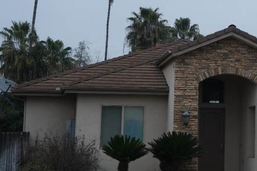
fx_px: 692
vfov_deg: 14.1
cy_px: 49
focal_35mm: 97
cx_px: 313
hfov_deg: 19.7
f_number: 4
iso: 320
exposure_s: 1/680
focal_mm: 26
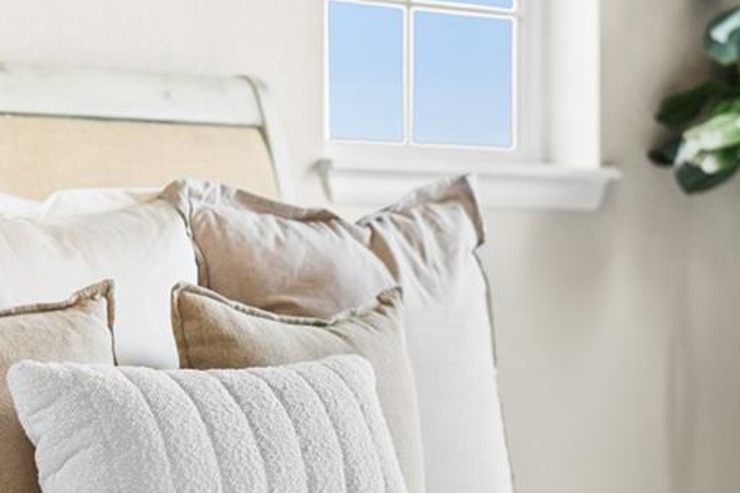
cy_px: 293
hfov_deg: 12.9
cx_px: 455
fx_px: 3267
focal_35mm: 159
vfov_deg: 8.6
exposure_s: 1/250
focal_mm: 50
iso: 400
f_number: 1.8
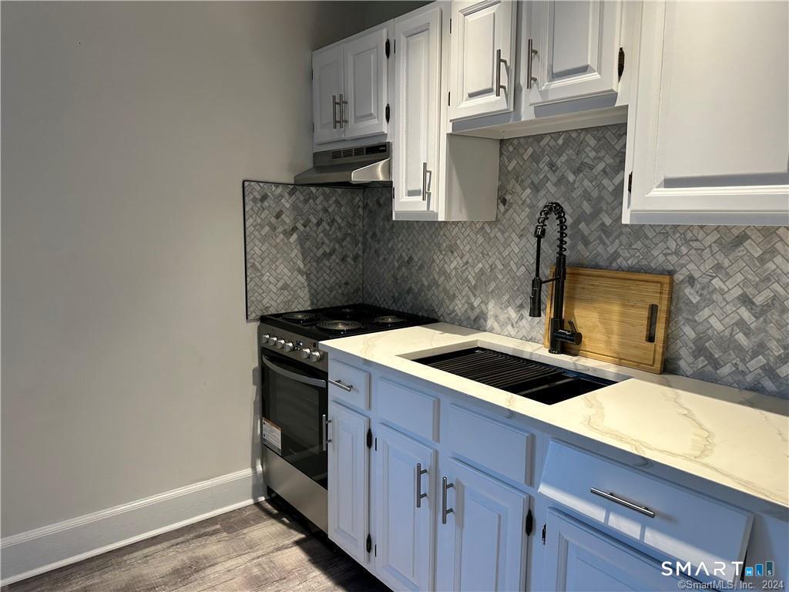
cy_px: 296
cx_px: 394
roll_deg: -0.8
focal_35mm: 24
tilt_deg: -8.9
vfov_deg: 56.8
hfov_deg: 71.6
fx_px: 547
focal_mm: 6.86
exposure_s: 1/120
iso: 125
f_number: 1.78
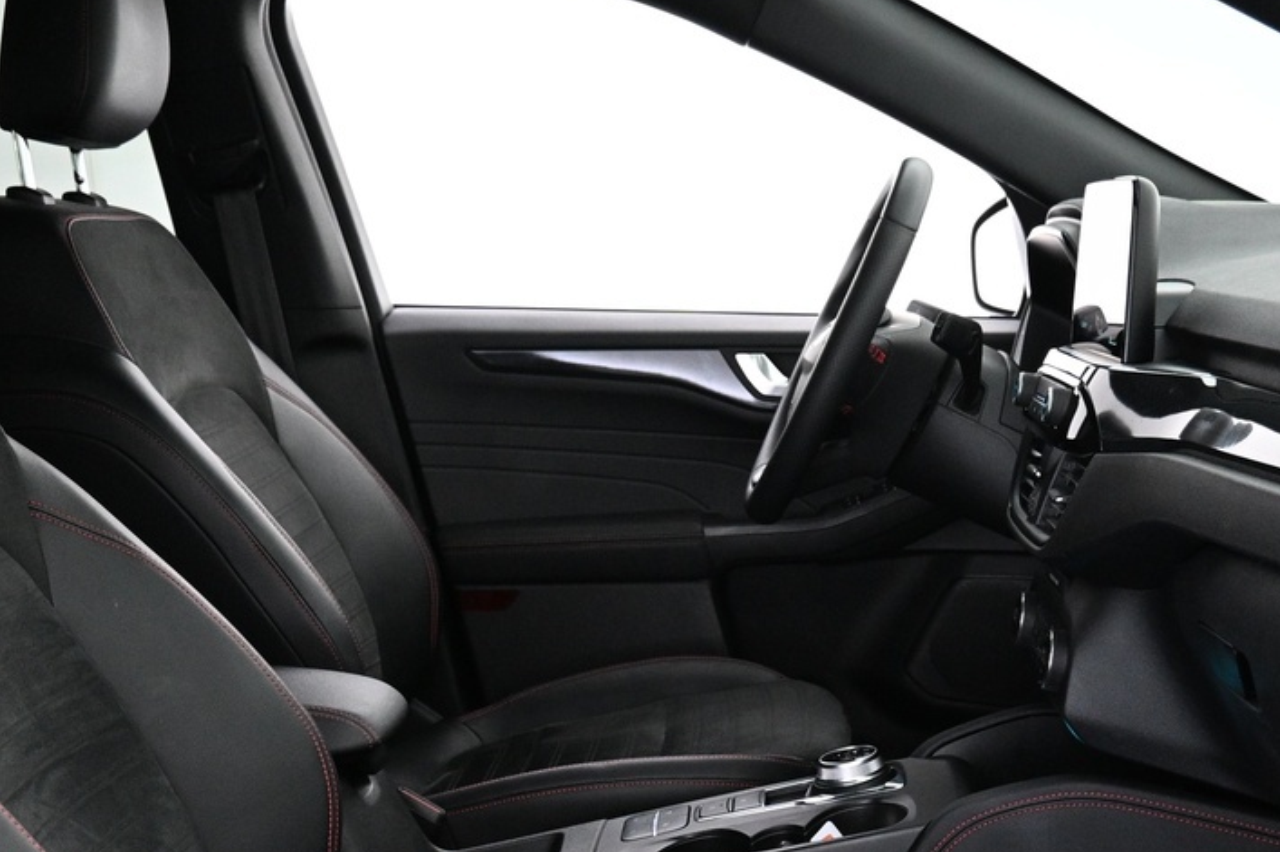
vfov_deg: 24.2
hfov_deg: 36.2
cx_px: 683
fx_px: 1955
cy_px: 696
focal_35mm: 55
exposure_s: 1/25
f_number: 3.5
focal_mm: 16
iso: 1600
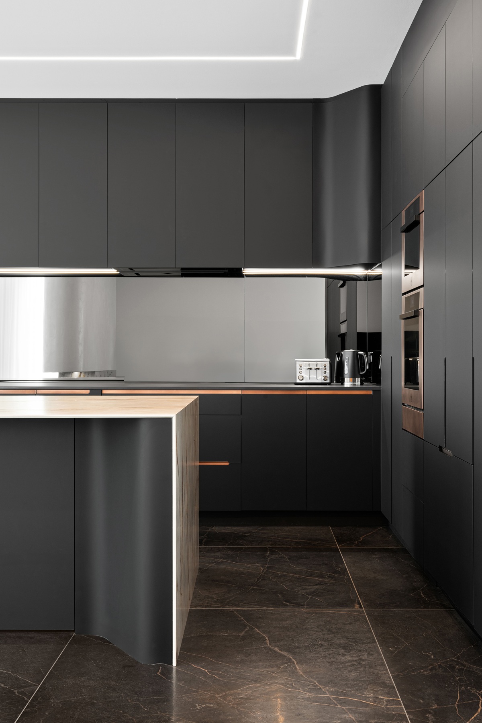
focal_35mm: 40
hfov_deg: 33.4
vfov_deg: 48.5
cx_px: 241
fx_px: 803
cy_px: 362
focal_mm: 40
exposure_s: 1/1.25
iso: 400
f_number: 13
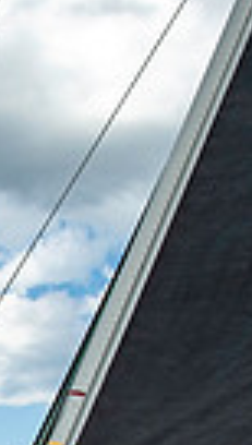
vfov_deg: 18.4
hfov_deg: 10.5
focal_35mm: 107
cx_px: -249
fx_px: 1265
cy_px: 596
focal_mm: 24
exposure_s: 1/1600
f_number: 5
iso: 250
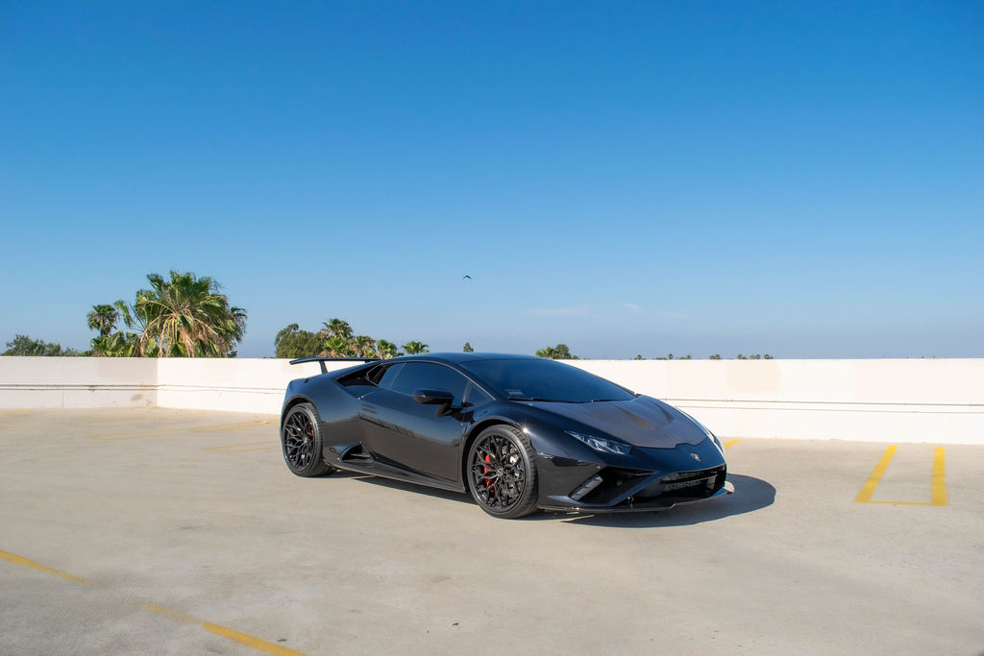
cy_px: 328
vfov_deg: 47.9
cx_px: 492
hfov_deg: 67.4
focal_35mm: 27
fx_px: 738
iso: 360
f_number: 8
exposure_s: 1/2000
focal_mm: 18
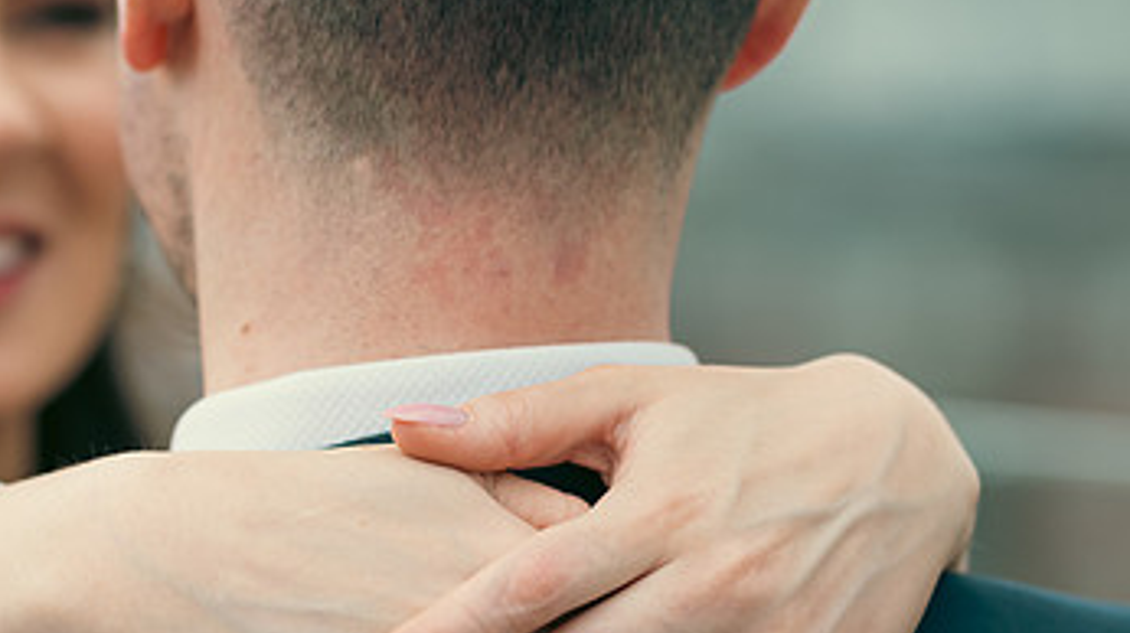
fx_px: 7635
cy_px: 481
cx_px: 408
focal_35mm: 255
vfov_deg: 4.7
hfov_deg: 8.5
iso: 160
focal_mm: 145
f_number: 3.5
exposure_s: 1/250
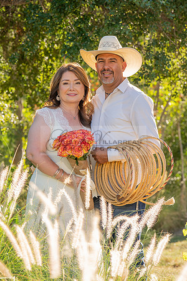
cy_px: 149
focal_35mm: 183
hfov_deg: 7.5
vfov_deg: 11.2
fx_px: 1425
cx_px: 70
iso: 200
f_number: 5.6
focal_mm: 110
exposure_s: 1/200
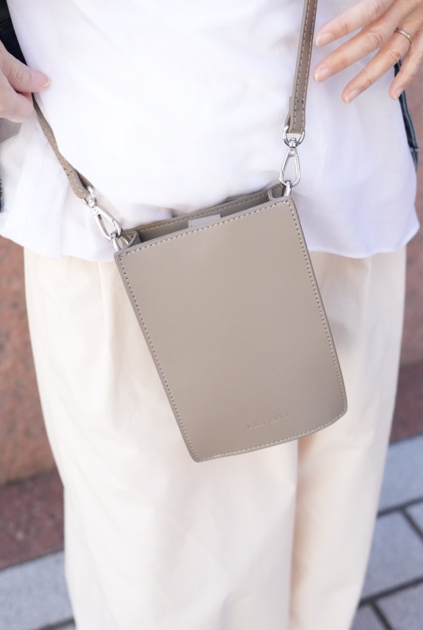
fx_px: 754
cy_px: 315
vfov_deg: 45.3
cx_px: 212
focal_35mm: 43
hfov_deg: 31.4
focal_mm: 29
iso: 6400
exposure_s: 1/4098
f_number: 2.8
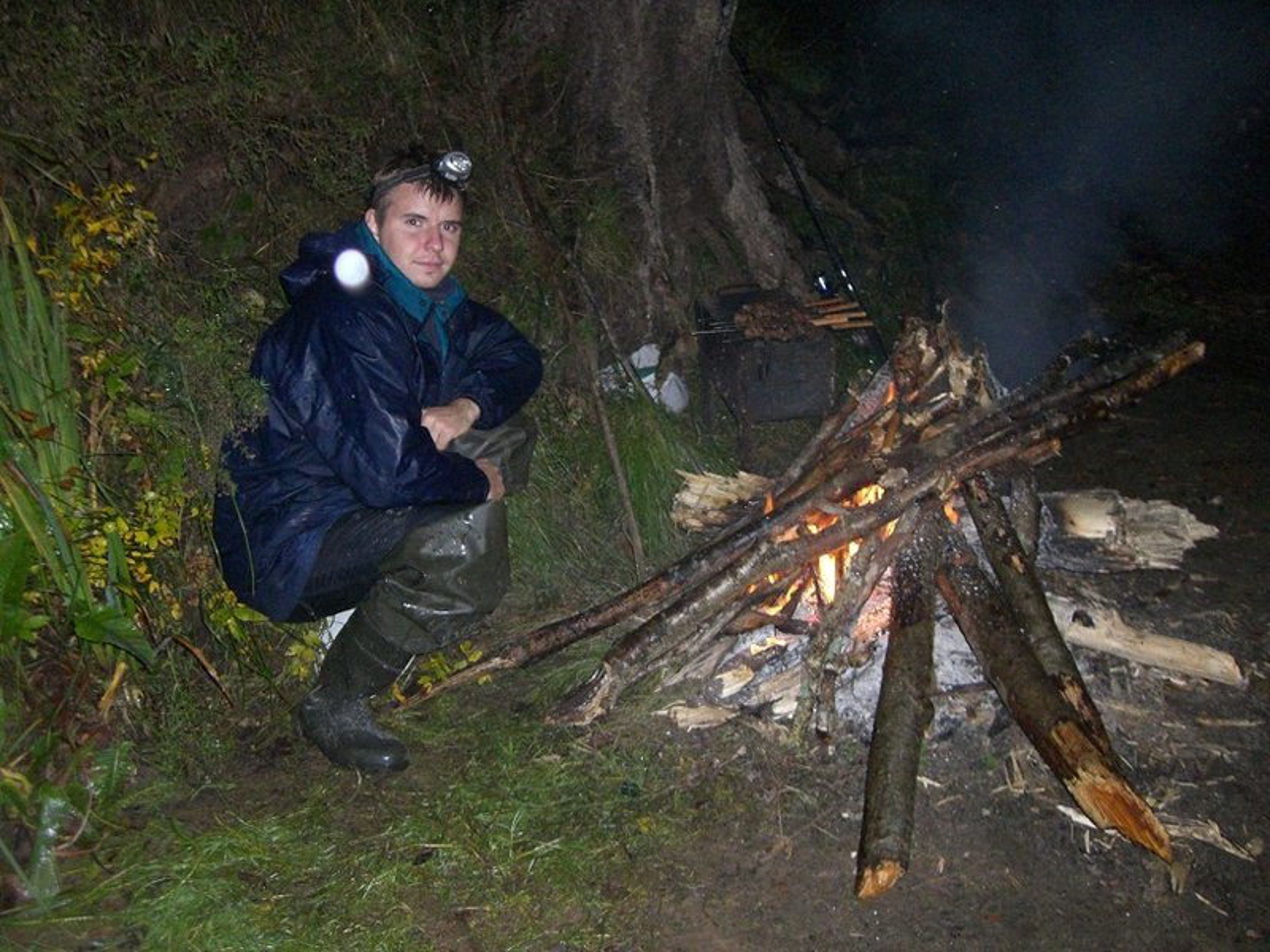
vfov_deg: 37.7
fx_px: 1394
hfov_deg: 49.0
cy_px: 476
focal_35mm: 38
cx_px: 635
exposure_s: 1/60
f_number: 2.7
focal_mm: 6.2
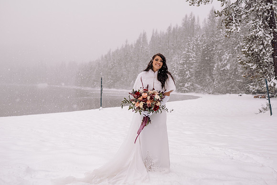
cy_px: 78
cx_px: 135
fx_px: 314
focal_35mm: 41
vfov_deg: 32.8
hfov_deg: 47.6
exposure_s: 1/200
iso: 100
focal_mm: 35
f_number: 2.5
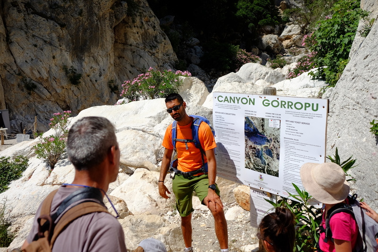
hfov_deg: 54.4
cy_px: 126
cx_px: 189
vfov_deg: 37.8
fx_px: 367
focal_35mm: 35
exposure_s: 1/640
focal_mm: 23
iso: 200
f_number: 4
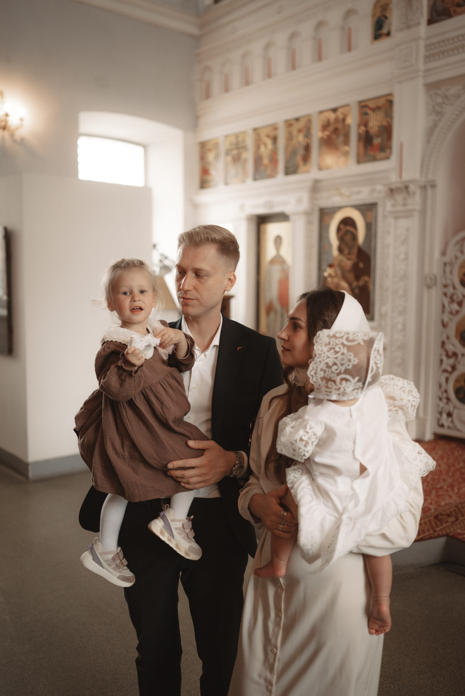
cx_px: 232
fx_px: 677
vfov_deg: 54.4
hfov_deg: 37.9
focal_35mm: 35
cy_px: 348
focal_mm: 35
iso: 500
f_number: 1.8
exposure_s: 1/320
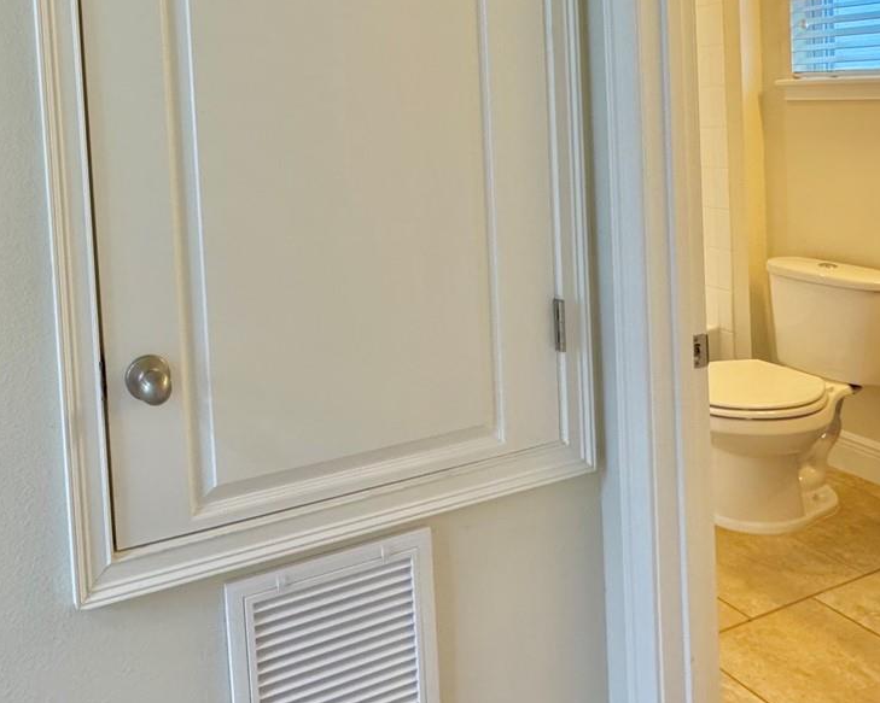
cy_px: 121
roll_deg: +3.1
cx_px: 208
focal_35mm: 30
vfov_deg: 45.5
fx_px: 781
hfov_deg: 55.6
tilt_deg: -2.0
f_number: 2.2
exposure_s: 1/120
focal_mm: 2.22
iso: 320
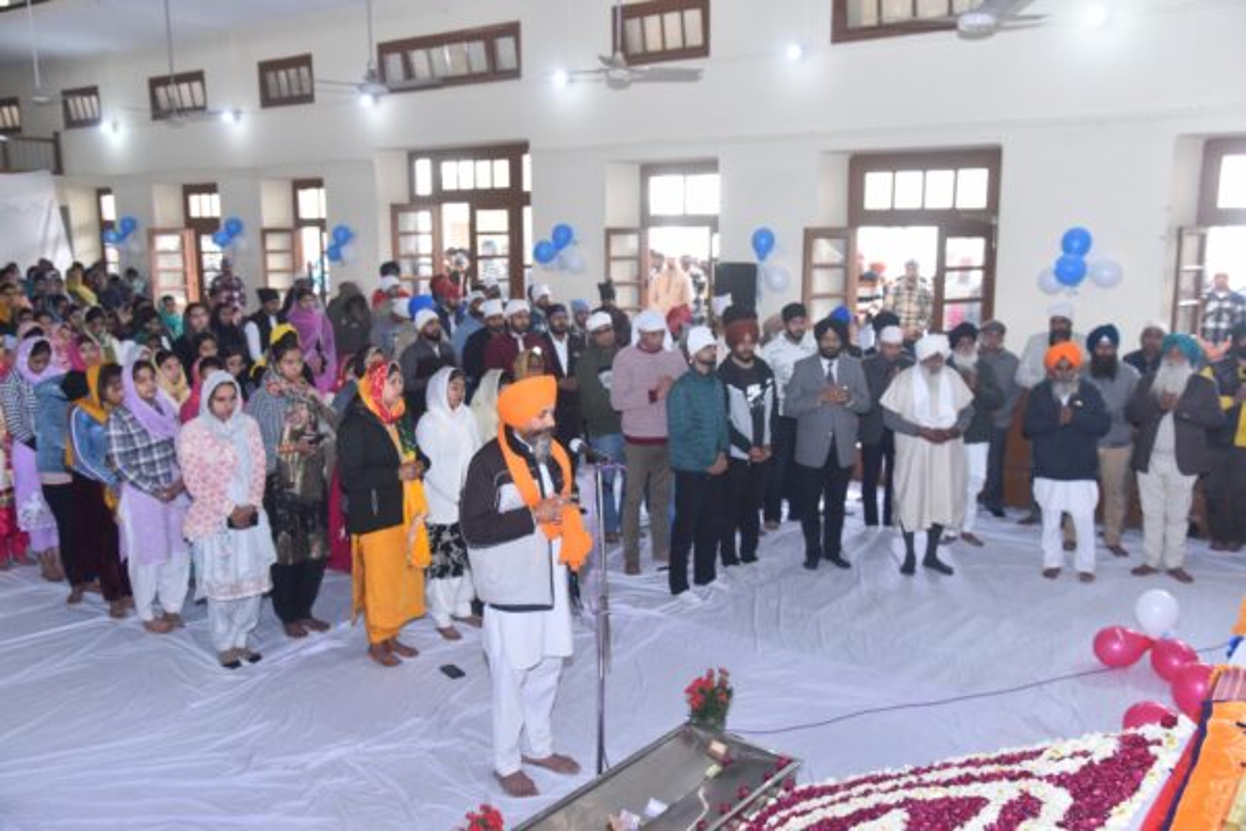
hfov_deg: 58.7
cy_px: 416
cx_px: 623
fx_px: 1107
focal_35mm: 32
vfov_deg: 41.1
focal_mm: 32
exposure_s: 1/125
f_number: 4.5
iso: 1250
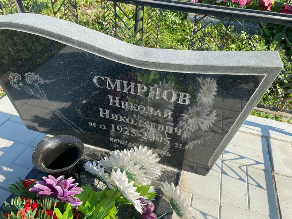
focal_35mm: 26
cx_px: 146
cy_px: 110
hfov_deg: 67.3
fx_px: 219
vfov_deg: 53.1
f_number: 1.8
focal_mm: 4.25
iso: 32
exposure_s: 1/1124
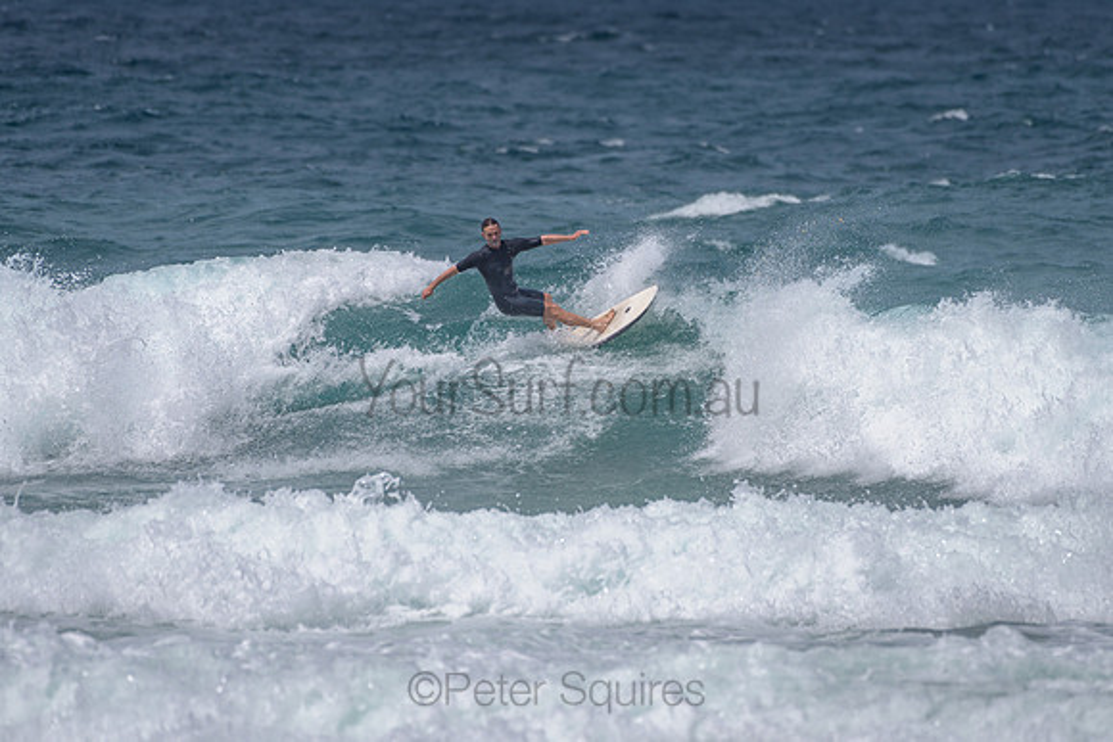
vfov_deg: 2.2
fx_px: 18966
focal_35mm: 613
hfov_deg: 3.4
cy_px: 287
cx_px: 597
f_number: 5.6
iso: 64
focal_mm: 500
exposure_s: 1/2000
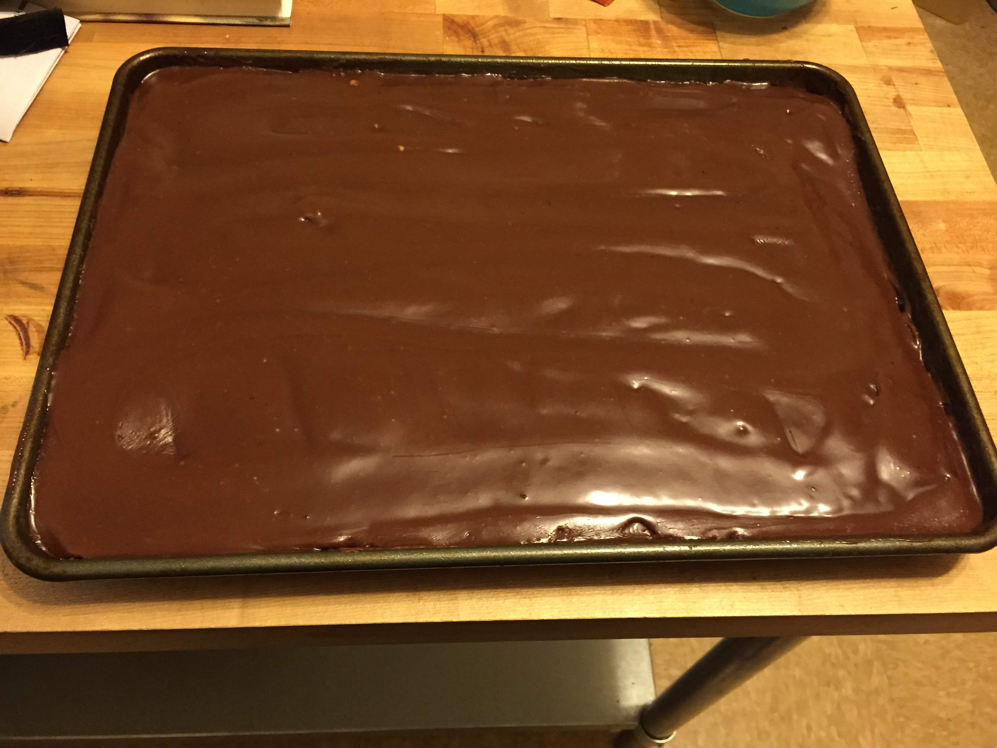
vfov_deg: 48.2
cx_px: 498
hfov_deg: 61.7
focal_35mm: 29
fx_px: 835
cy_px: 374
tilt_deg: -57.4
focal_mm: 4.15
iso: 250
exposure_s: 1/20
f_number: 2.2
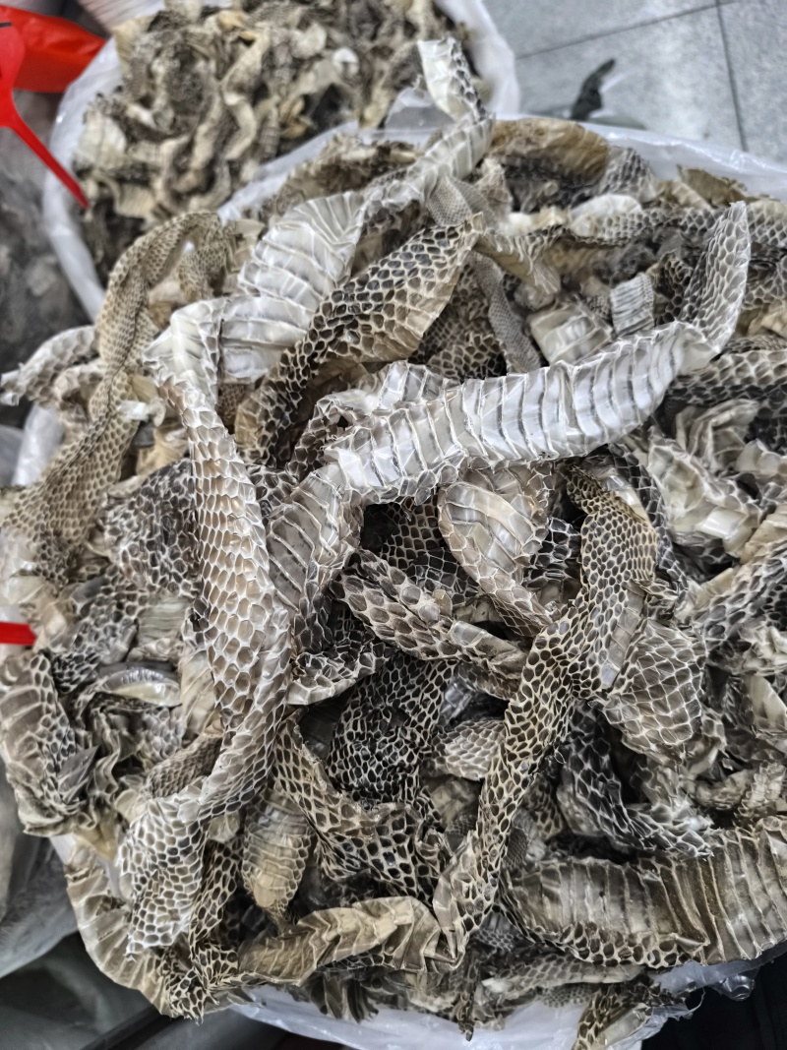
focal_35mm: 23
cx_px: 394
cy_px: 525
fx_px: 697
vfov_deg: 73.9
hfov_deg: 58.9
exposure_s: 1/50
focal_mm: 6.14
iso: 1000
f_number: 1.65
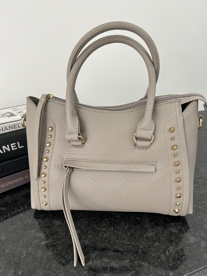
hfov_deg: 53.1
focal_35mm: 26
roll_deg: +1.0
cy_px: 138
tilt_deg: -24.6
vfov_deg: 67.3
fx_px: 207
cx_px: 104
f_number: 1.5
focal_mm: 5.7
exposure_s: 1/121
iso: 100
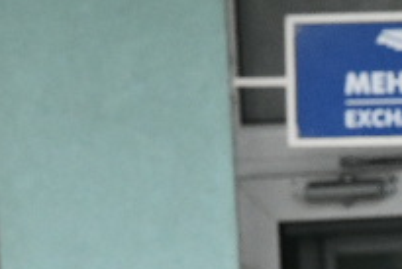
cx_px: 926
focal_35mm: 1582
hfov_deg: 1.3
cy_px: 886
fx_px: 17678
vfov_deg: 0.9
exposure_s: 1/500
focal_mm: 200
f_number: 6.3
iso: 1600
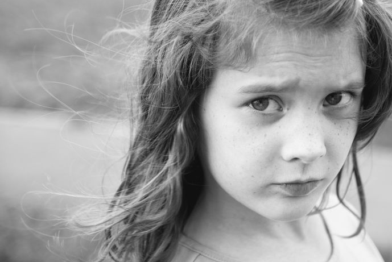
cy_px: 111
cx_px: 251
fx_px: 1068
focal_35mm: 98
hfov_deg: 20.7
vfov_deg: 14.0
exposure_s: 1/125
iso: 100
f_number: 2.8
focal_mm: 50
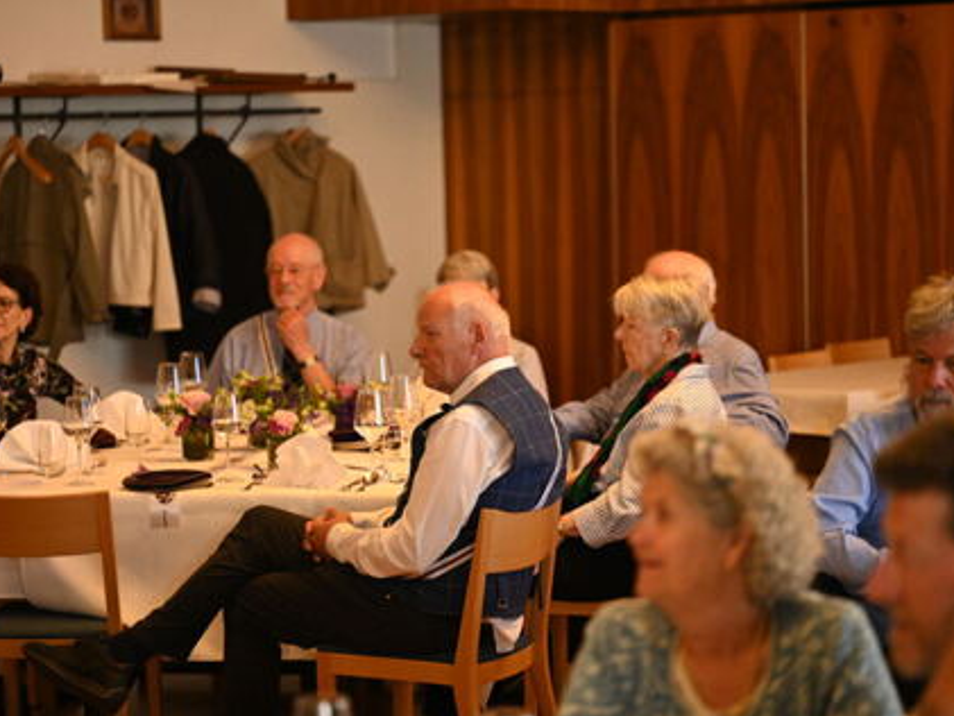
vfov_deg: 12.9
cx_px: 444
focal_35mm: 115
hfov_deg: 17.1
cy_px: 358
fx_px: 3170
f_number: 2.8
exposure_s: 1/1250
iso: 5000
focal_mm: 105
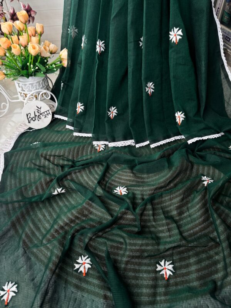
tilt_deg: -45.1
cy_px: 154
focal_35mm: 24
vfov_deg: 71.6
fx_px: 214
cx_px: 116
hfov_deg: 56.8
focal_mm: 6.76
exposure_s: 1/121
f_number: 1.78
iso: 200
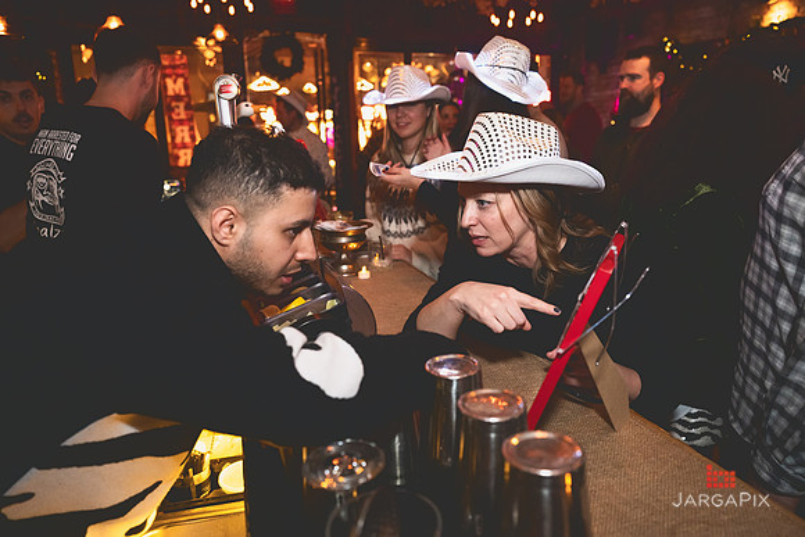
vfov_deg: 52.2
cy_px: 268
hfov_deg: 72.6
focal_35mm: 25
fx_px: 548
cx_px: 402
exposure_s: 1/100
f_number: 3.2
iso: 3200
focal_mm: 24
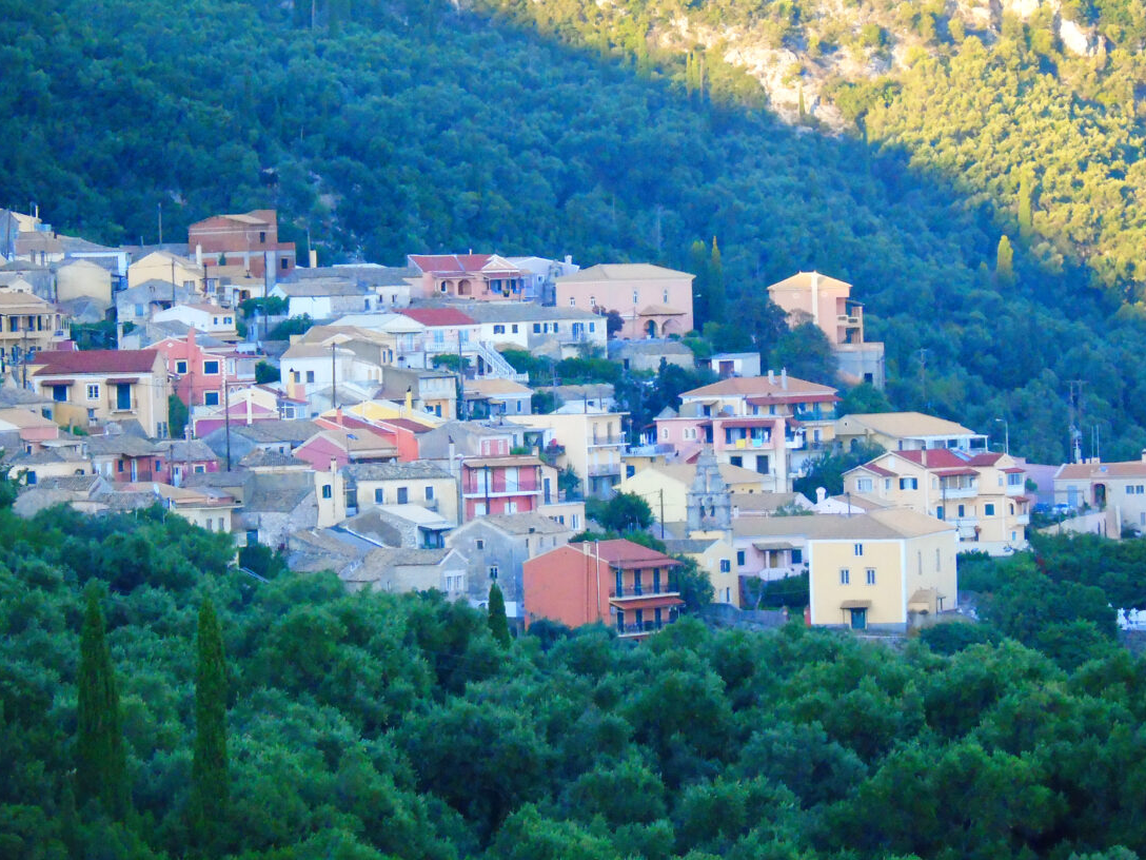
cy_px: 466
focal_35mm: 268
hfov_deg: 7.4
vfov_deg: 5.5
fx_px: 8872
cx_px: 567
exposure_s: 1/640
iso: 800
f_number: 4.8
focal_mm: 43
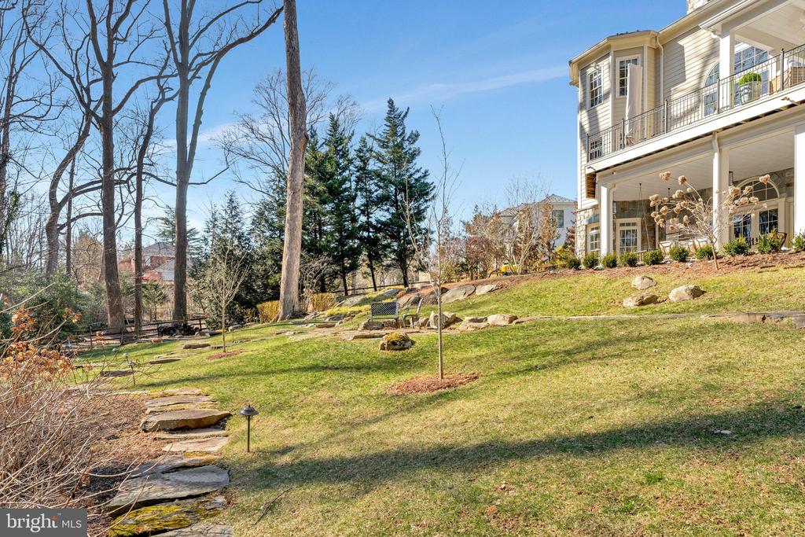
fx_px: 481
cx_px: 402
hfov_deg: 79.9
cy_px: 268
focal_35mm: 22
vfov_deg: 58.4
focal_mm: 21.5
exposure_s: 1/100
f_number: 8
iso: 100
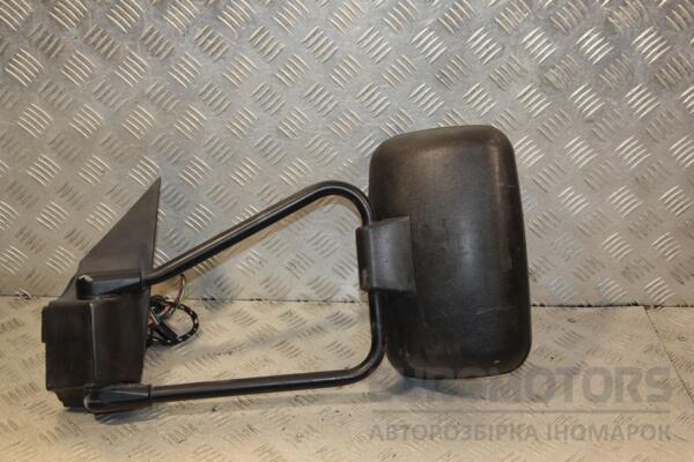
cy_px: 231
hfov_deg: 43.6
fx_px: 867
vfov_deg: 29.9
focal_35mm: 45
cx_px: 347
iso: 800
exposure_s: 1/200
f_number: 5
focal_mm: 30
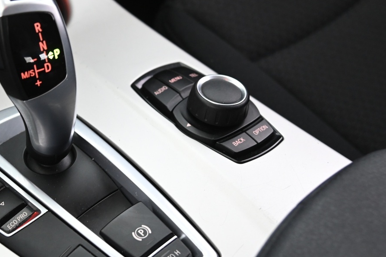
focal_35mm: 69
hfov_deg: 28.8
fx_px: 739
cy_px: 163
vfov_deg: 19.7
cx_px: 89
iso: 2000
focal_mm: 38
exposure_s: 1/13
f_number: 4
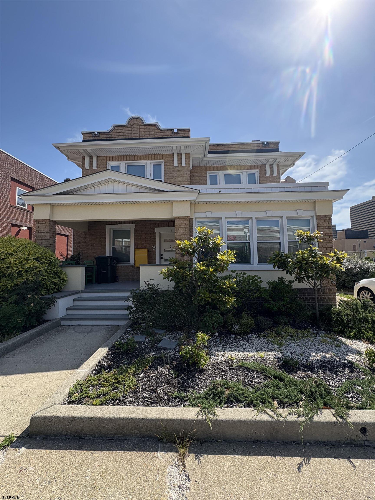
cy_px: 250
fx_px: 202
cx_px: 188
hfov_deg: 85.7
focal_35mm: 14
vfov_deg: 102.1
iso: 64
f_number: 2.2
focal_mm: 2.22
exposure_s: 1/1198
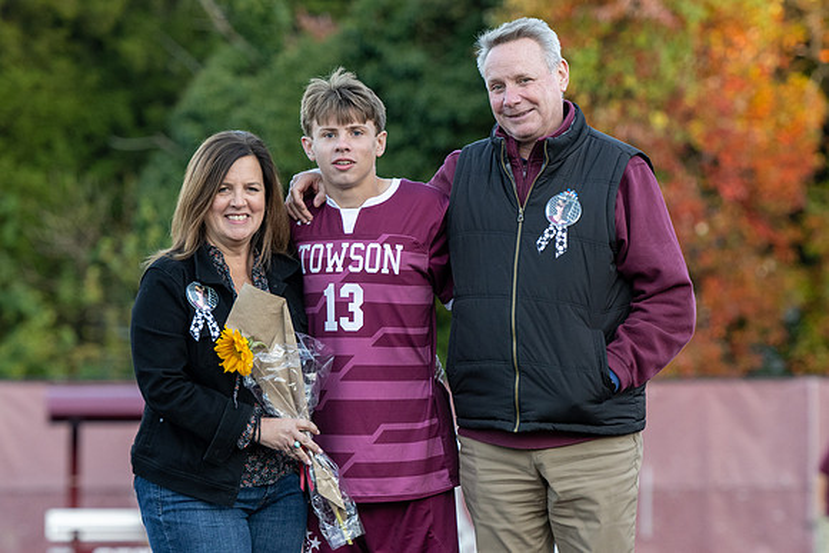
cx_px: 450
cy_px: 336
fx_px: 4728
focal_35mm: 205
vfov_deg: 6.7
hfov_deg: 10.0
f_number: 3.5
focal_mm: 135
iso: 1100
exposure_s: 1/400
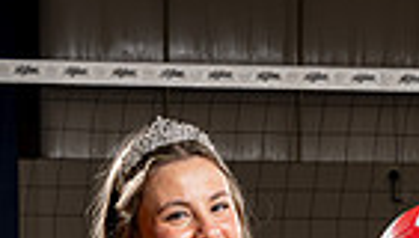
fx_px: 1781
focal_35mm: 160
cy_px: 625
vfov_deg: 7.1
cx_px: 223
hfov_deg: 13.4
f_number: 8
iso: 100
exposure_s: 1/250
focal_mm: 48
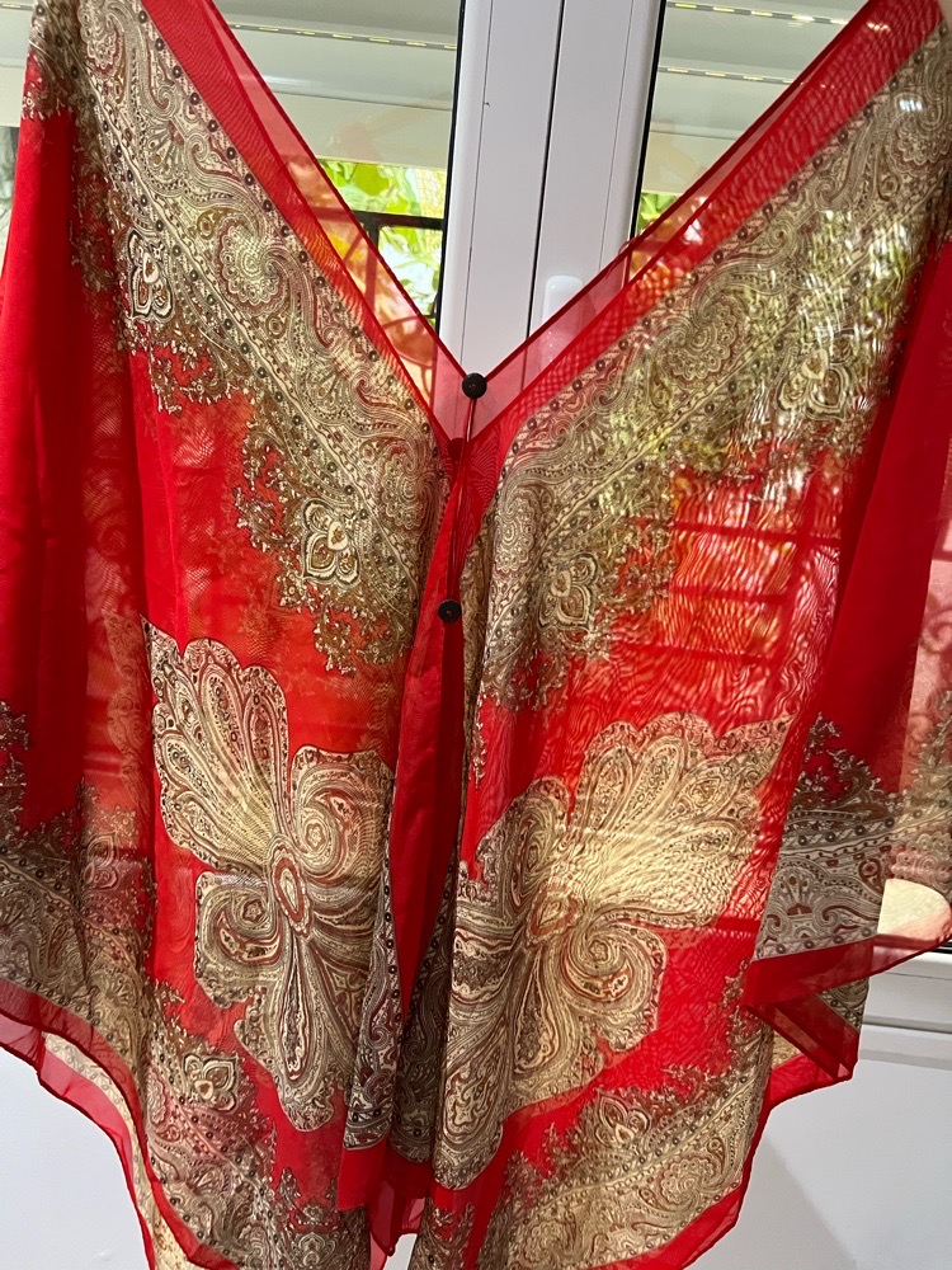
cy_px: 635
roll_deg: -6.4
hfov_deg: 53.1
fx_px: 953
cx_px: 476
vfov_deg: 67.3
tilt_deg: -16.9
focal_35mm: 26
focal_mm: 5.7
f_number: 1.5
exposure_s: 1/50
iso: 320
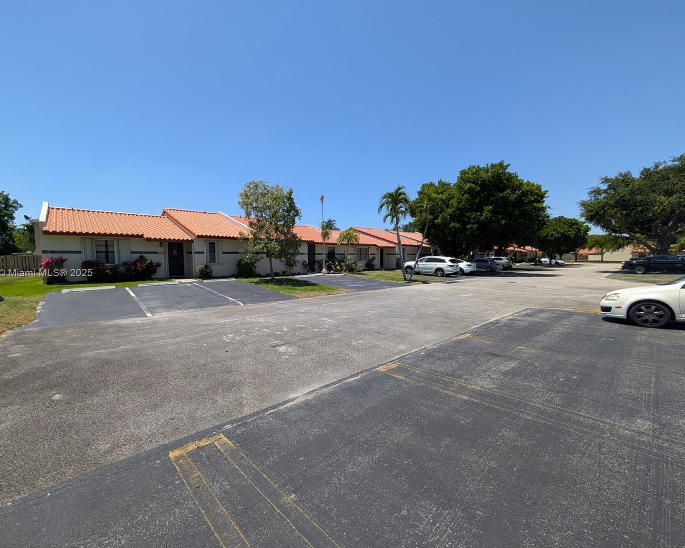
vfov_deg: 92.2
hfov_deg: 104.7
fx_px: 264
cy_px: 274
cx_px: 320
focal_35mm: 13
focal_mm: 2.02
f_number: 1.7
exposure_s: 1/3257
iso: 58
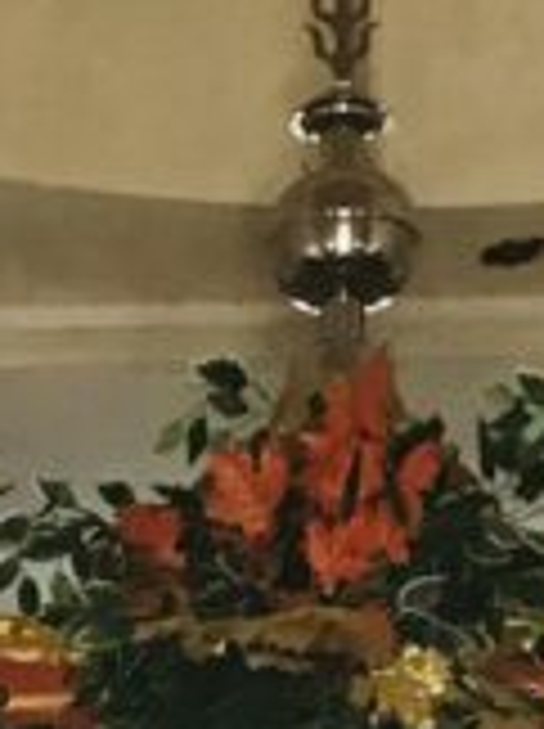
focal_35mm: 177
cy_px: 2254
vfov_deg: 8.9
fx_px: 3719
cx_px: 171
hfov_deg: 8.4
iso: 50
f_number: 1.8
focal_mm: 3.99
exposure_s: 1/17
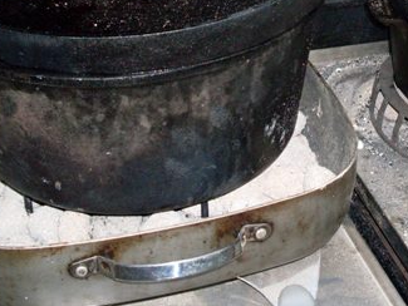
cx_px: 311
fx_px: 990
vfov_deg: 17.4
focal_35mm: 84
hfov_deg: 23.0
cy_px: 43
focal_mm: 6.3
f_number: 2.8
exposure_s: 1/45
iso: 100
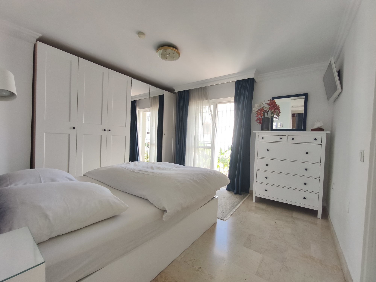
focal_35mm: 15
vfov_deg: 81.7
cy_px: 141
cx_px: 188
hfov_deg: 98.2
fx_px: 163
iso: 80
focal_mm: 1.91
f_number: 2.2
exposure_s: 1/100
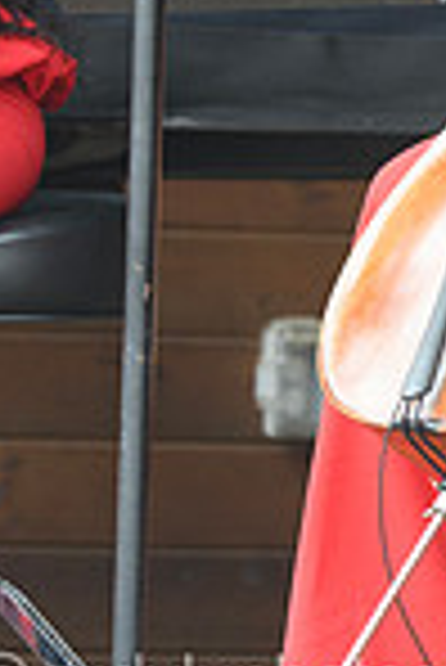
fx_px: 10122
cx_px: 586
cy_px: -207
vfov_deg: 3.8
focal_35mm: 546
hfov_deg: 2.5
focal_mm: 180
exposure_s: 1/200
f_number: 8
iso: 1600
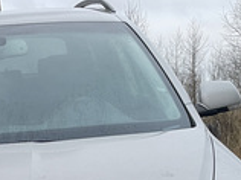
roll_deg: +0.7
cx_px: 8
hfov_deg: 19.4
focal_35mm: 99
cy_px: 301
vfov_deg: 13.7
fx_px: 688
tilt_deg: -13.5
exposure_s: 1/83
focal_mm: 4.2
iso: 125
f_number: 1.6
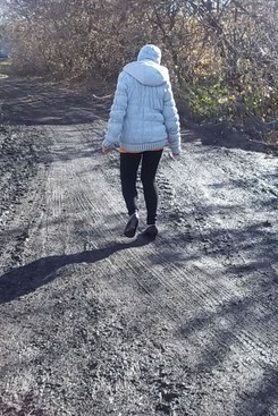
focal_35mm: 51
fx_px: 590
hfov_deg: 26.5
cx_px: 144
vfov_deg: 38.9
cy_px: 209
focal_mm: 6.5
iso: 80
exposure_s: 1/250
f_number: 3.1
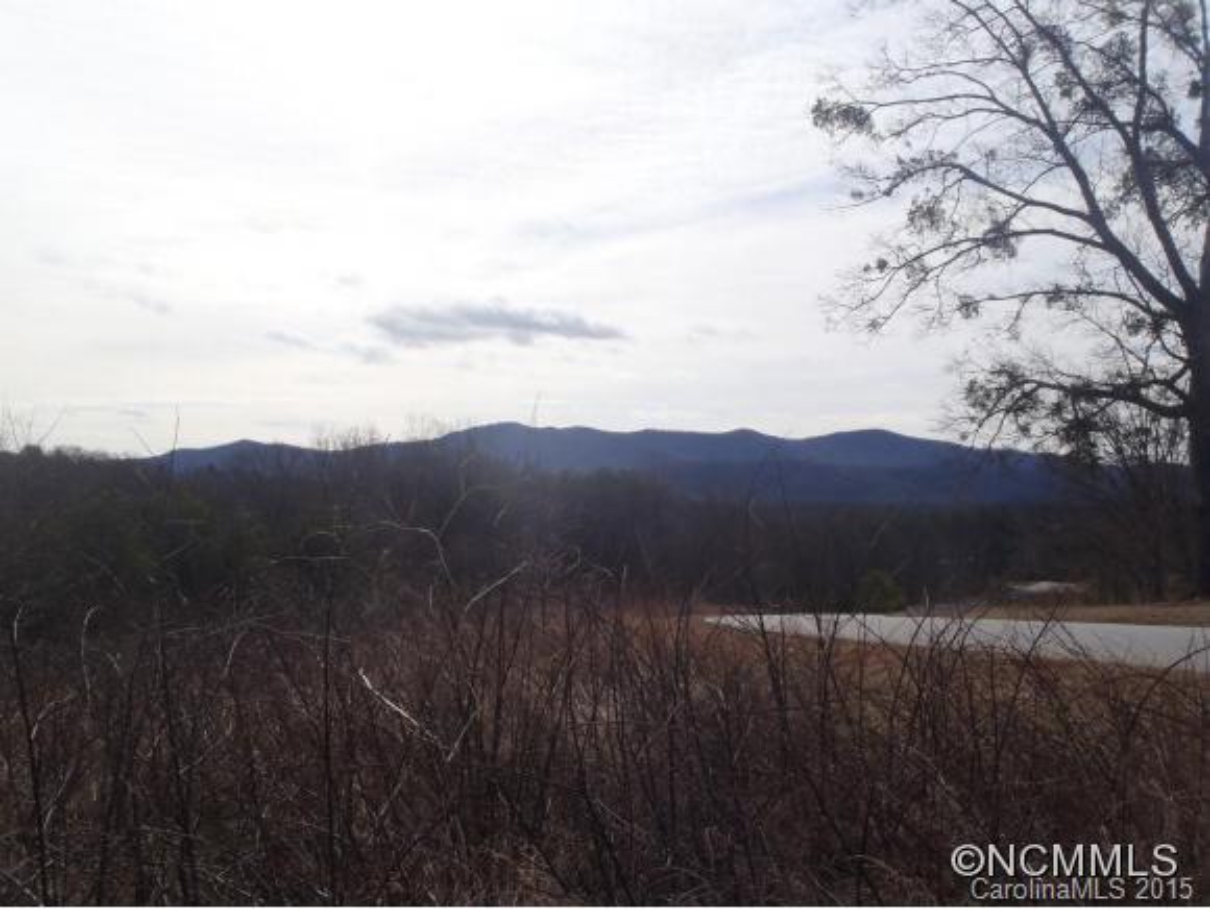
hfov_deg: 63.4
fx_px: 980
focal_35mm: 28
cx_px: 605
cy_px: 454
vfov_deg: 49.8
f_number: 5.6
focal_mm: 5
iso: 80
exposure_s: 1/640
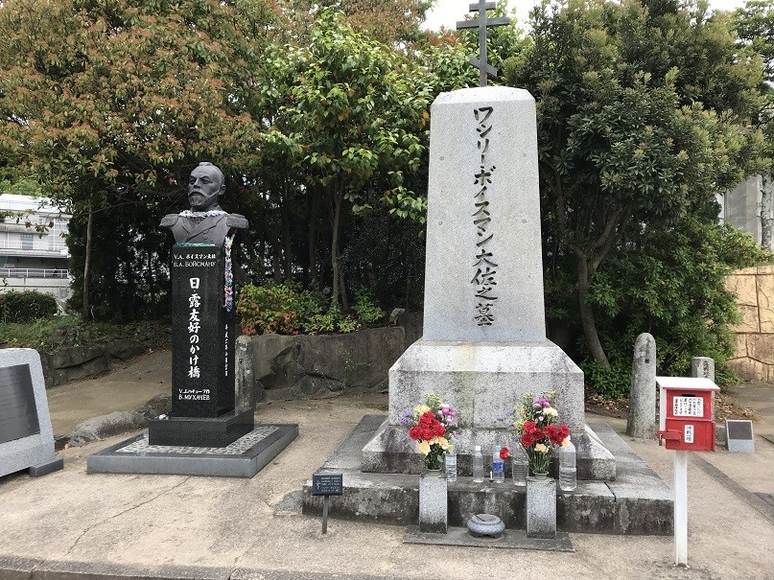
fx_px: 626
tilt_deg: +1.0
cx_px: 387
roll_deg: +1.1
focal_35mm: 28
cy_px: 290
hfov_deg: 63.5
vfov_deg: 49.7
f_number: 1.8
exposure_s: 1/282
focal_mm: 3.99
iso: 20
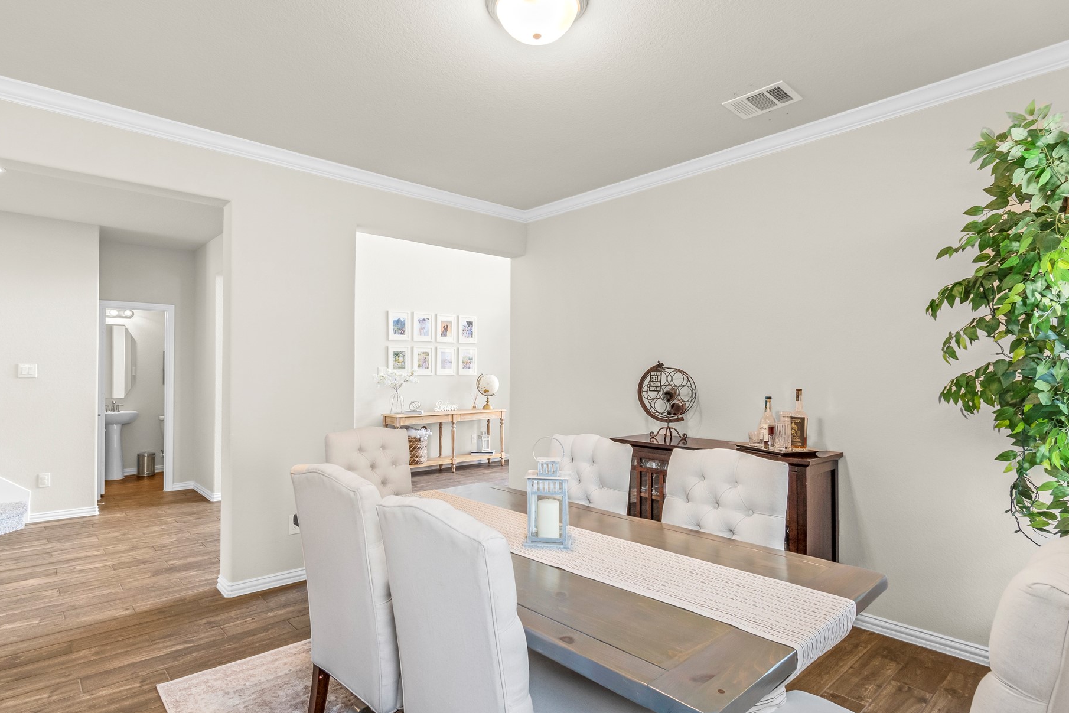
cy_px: 367
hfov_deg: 89.9
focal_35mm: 18
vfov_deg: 67.4
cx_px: 497
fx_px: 535
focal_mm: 10
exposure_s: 1/8
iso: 320
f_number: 8
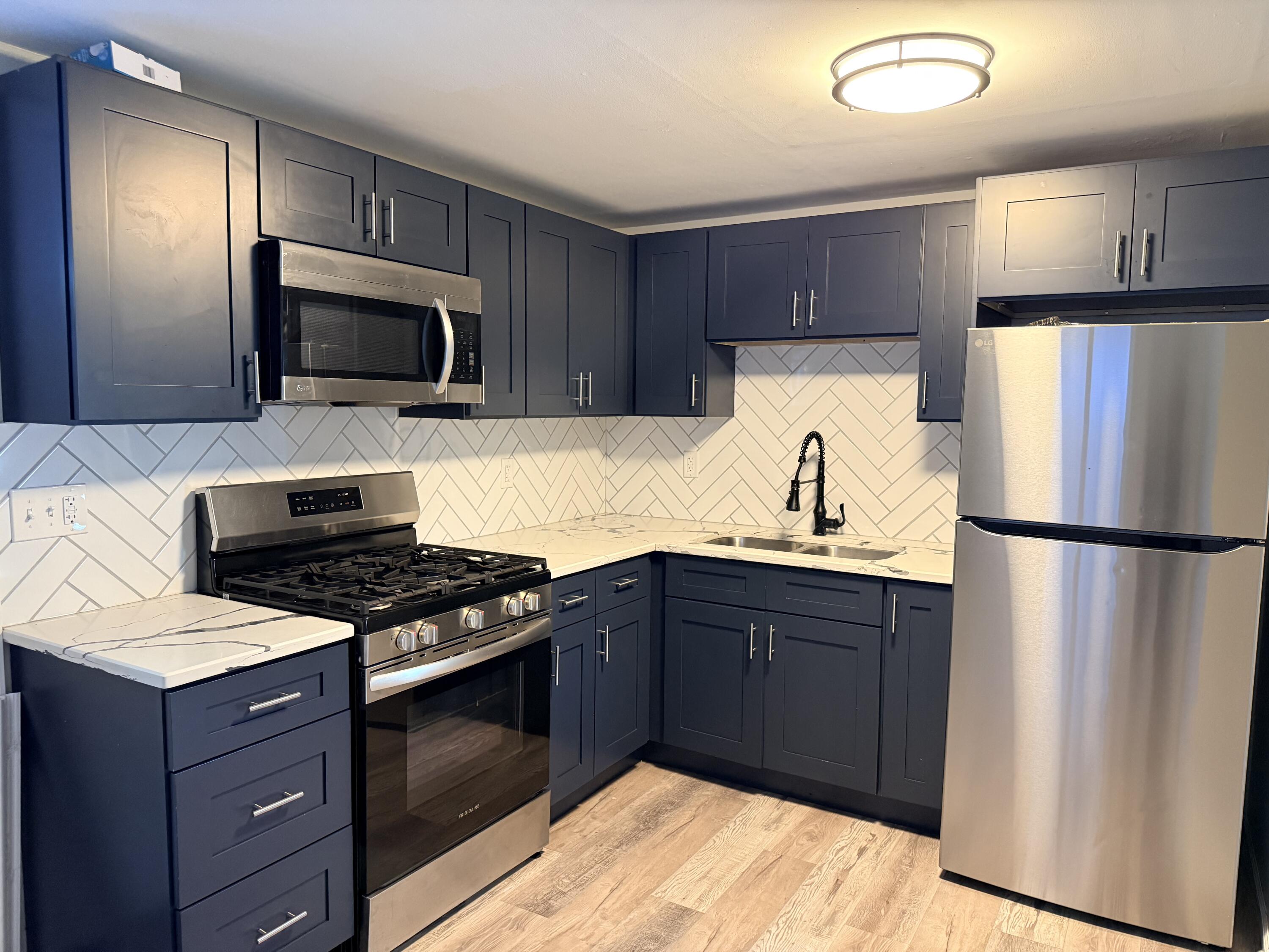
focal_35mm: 24
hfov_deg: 71.6
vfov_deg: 56.8
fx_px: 880
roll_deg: -1.0
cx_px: 634
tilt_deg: -4.0
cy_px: 476
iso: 500
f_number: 1.78
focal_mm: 6.76
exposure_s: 1/60
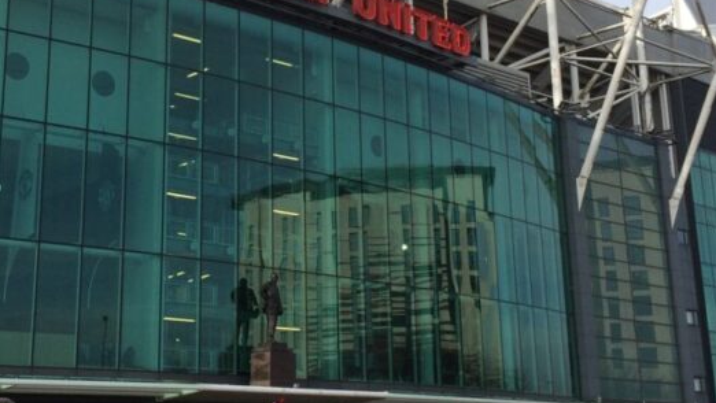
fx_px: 1177
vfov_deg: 19.3
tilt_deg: +16.4
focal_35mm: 62
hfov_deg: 33.6
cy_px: 90
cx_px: 262
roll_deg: +0.6
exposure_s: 1/1282
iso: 32
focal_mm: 4.15
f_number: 2.2
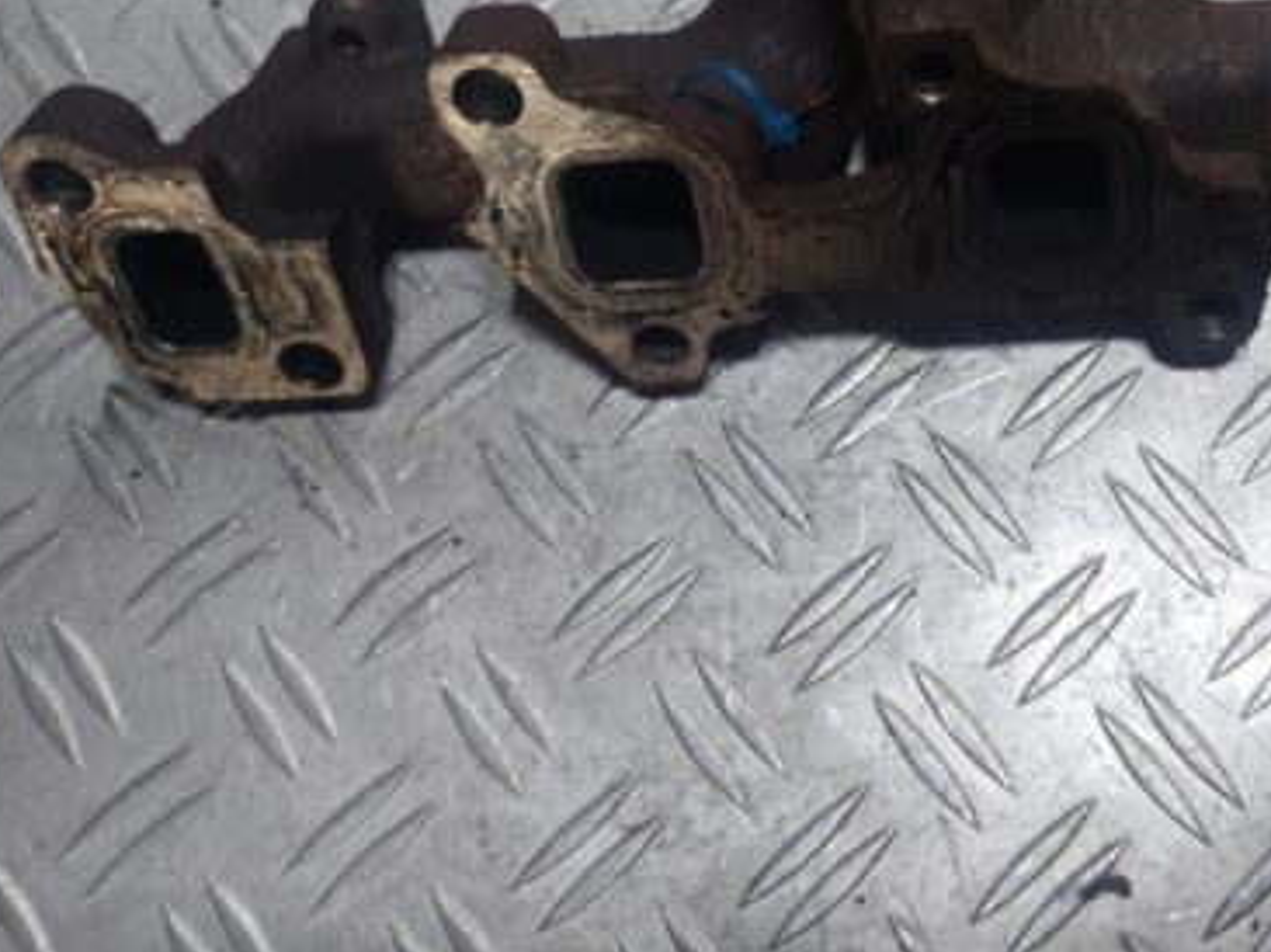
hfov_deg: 43.9
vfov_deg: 34.4
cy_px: 240
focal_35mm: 41
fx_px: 1504
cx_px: 990
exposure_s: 1/100
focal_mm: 5.23
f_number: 1.8
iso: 125
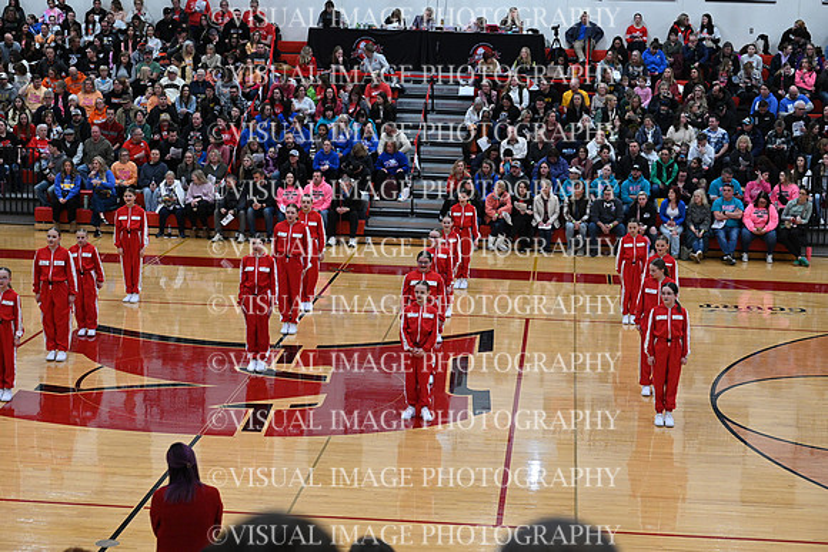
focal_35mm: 70
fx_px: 1610
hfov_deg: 28.8
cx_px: 414
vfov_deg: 19.5
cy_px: 276
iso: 4000
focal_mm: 70
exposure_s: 1/400
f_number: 4
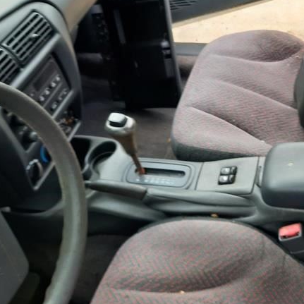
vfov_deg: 40.8
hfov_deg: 40.0
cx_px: 221
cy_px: 128
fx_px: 407
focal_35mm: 41
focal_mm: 4.6
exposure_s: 1/60
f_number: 2
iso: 64
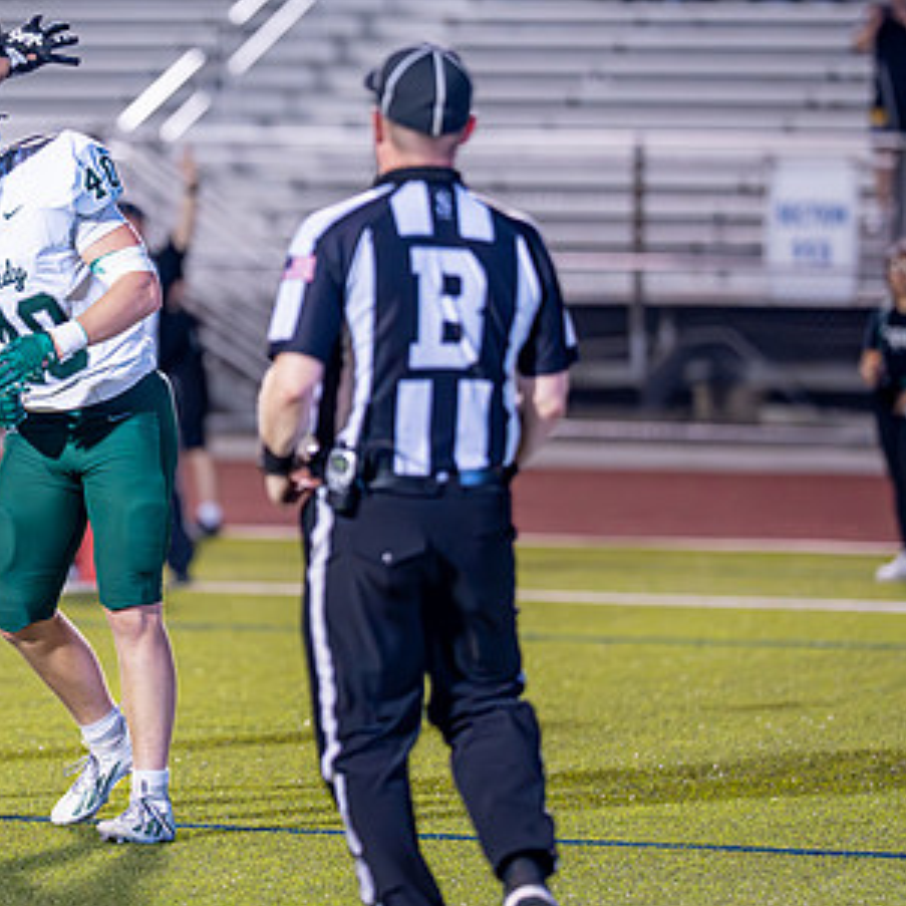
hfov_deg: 6.4
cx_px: 156
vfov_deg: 6.4
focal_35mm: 273
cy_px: 314
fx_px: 8084
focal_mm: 135
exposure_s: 1/1000
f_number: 1.8
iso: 4000
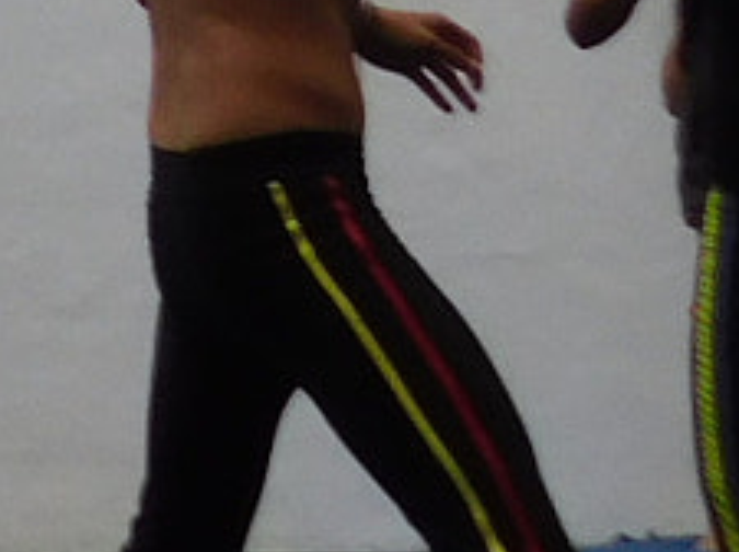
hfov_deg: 6.2
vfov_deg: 4.9
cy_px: -1288
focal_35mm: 285
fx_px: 6075
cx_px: -1747
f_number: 3.6
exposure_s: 1/160
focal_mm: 7.1
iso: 125
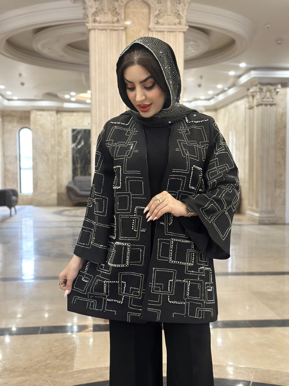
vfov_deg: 39.7
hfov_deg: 30.3
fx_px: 534
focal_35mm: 48
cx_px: 144
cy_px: 193
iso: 125
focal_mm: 6.86
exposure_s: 1/50
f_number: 1.78
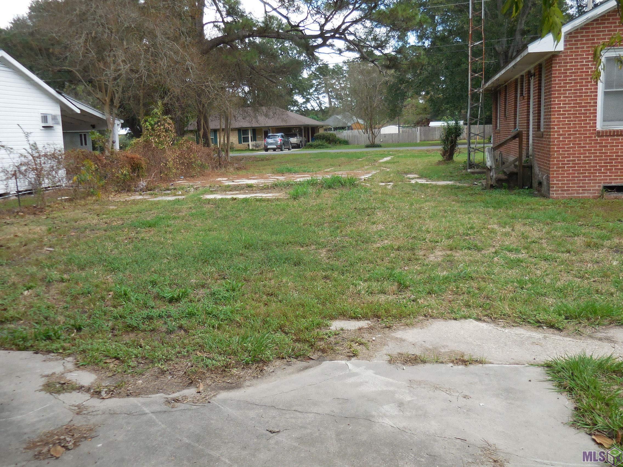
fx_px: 594
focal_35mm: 33
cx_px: 312
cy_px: 234
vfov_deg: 42.9
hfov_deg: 55.4
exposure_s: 1/250
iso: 125
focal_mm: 5.9
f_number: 3.7
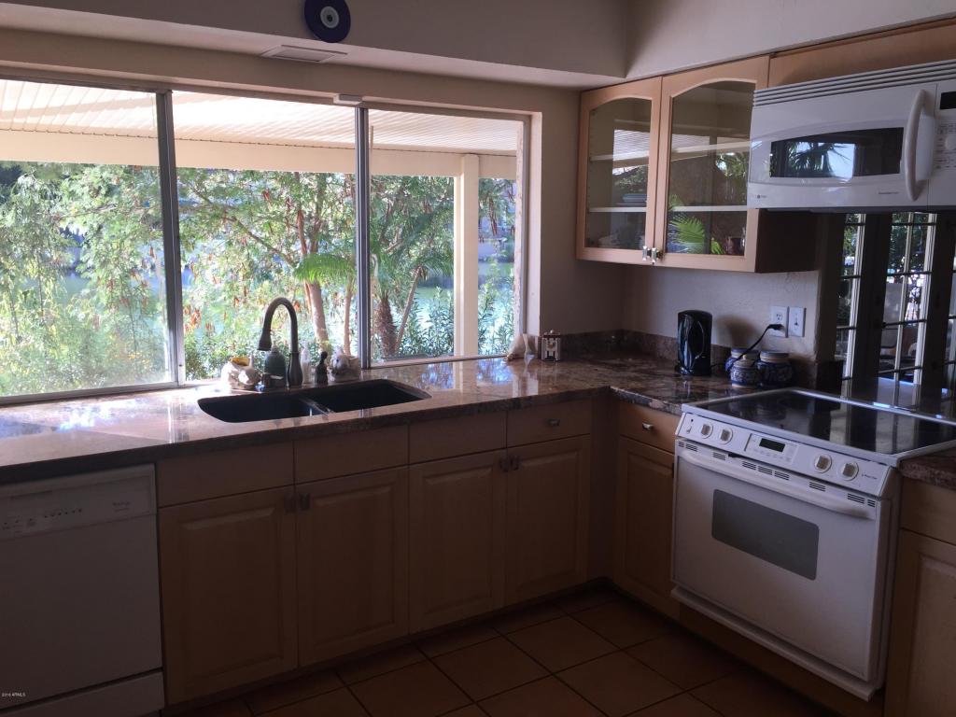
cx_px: 478
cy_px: 358
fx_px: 801
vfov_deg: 48.2
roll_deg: -1.5
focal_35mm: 29
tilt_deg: -8.0
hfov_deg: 61.7
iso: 32
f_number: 2.2
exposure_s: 1/120
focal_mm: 4.15
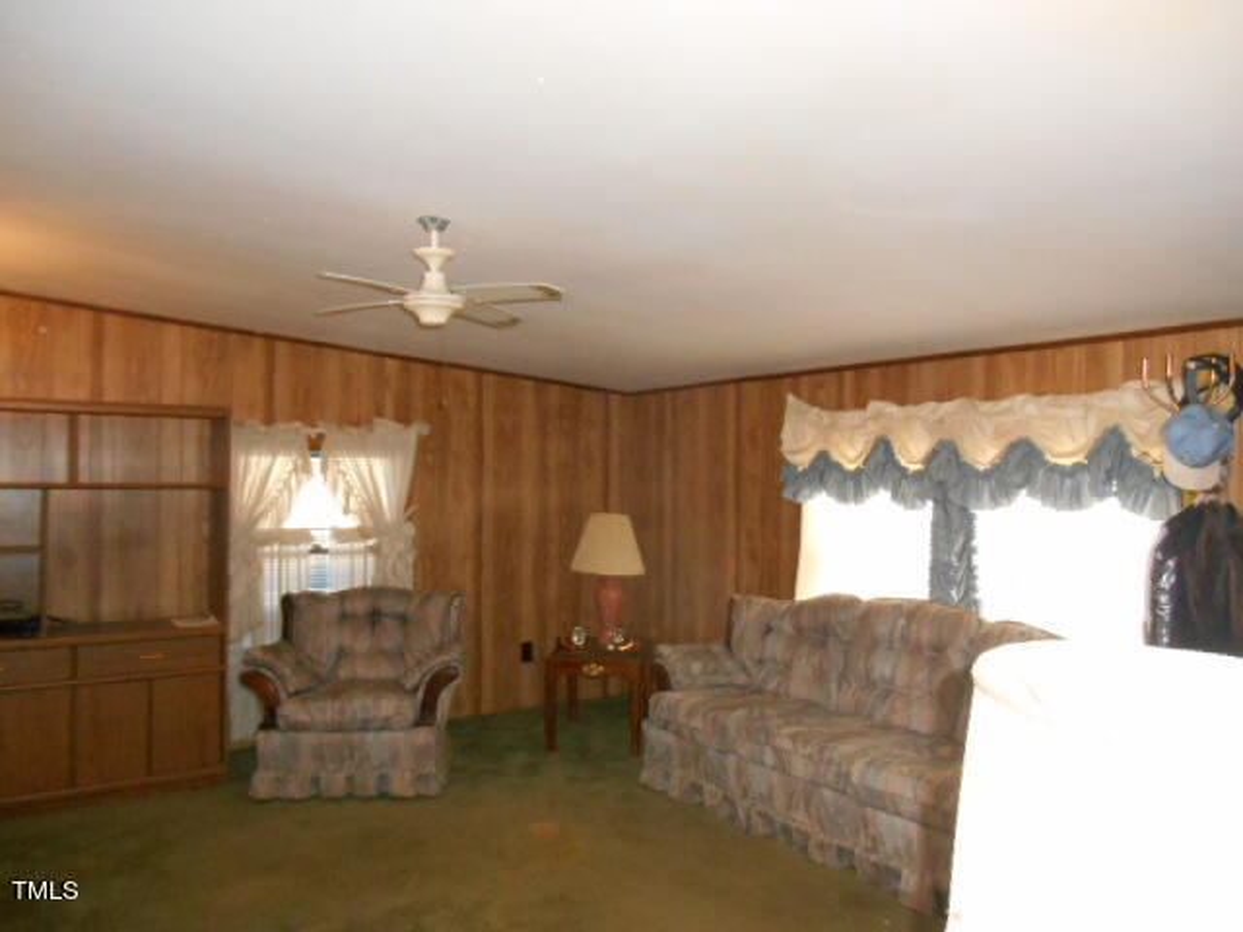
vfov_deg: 53.1
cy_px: 466
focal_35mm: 26
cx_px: 622
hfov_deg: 67.3
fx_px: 934
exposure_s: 1/25
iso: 720
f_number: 3.4
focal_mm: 4.7
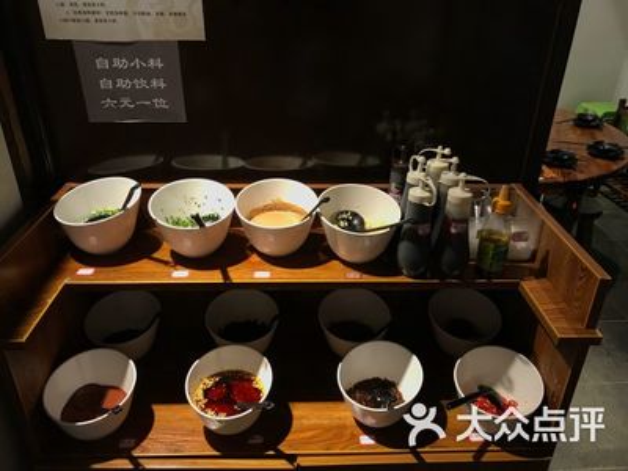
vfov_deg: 49.7
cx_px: 314
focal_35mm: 28
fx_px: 508
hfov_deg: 63.4
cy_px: 236
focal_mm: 3.99
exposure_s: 1/17
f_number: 1.8
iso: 32
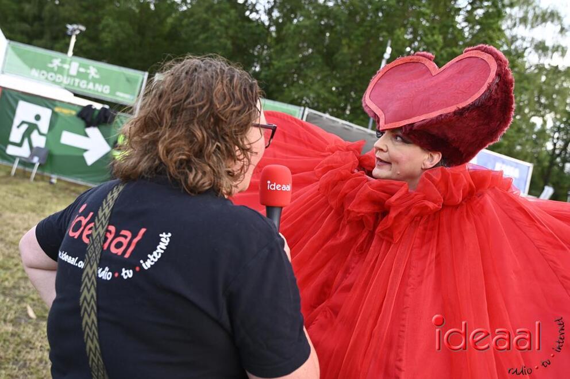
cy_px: 190
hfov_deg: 55.8
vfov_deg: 38.8
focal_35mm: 34
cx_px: 285
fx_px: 538
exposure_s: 1/80
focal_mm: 34
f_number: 4.5
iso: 200
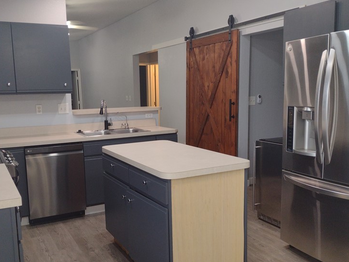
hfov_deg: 48.9
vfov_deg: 37.7
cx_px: 155
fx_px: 383
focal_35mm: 38
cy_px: 145
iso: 150
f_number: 1.7
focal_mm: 4.71
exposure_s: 1/60
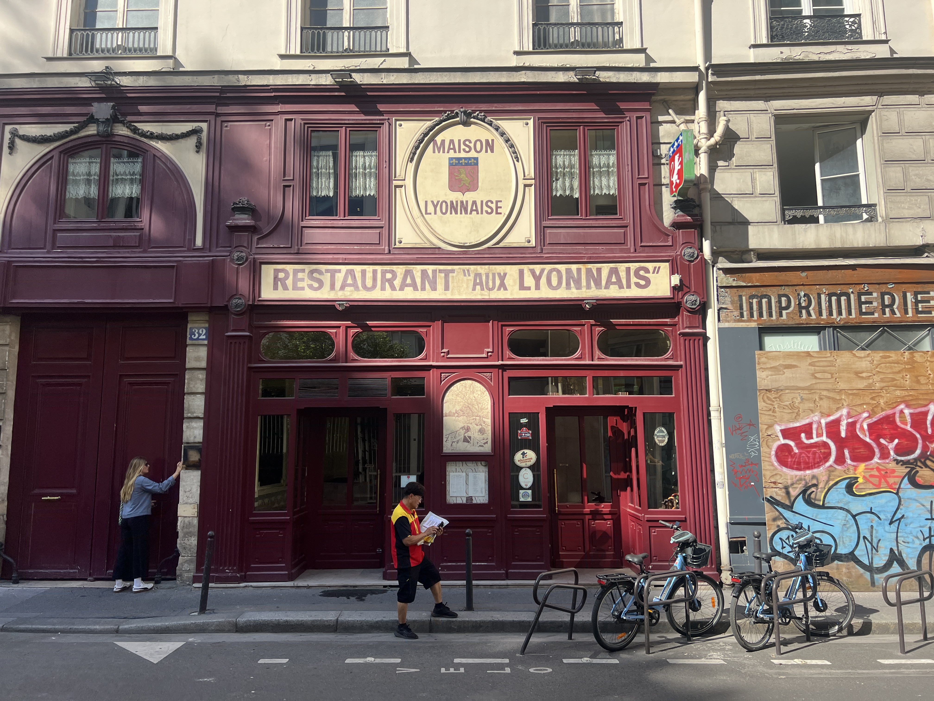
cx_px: 467
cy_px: 350
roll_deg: +1.5
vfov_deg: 53.1
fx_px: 702
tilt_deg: +11.1
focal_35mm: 26
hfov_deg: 67.3
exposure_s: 1/1779
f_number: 1.5
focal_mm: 5.7
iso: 50
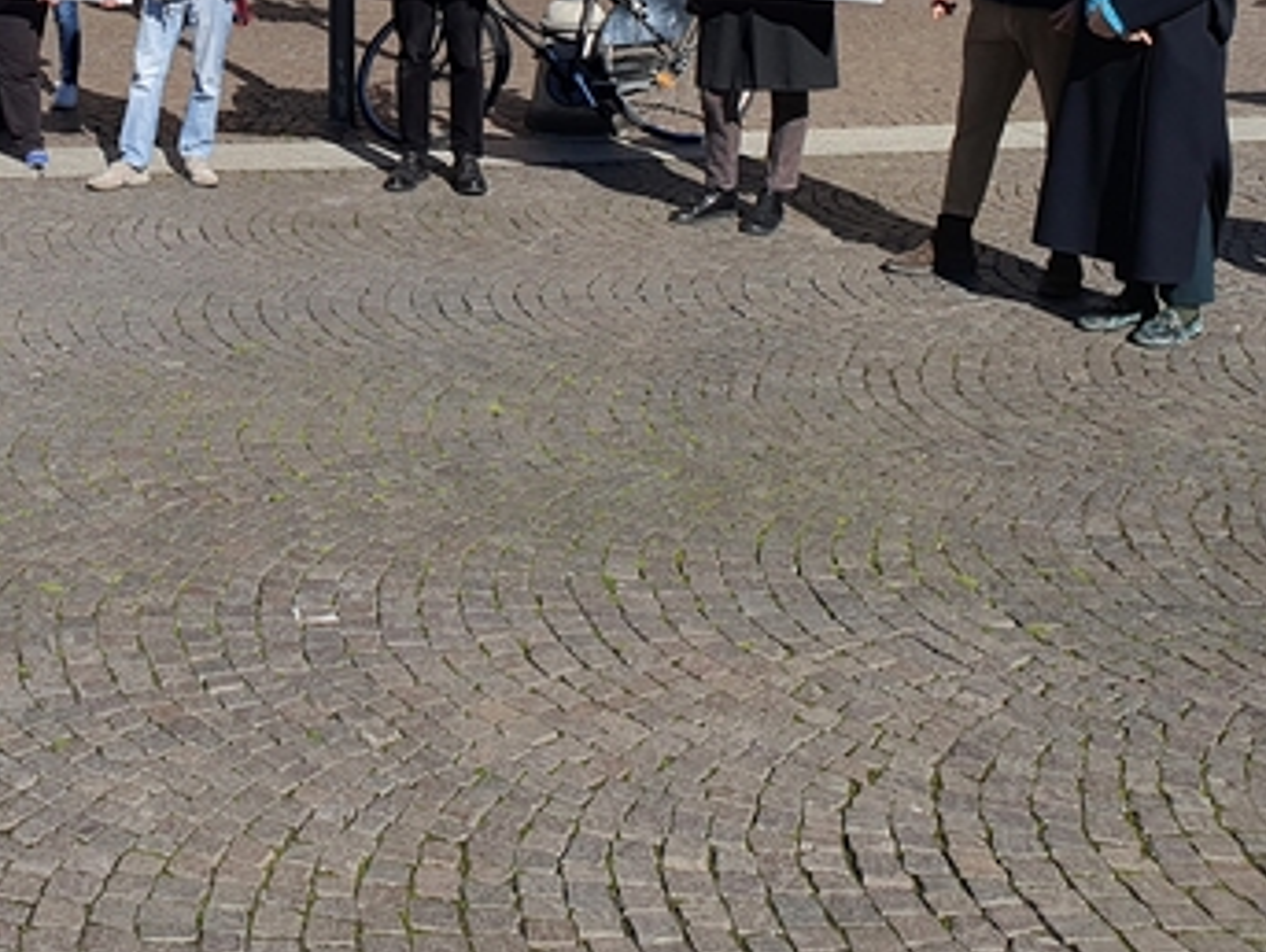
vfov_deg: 26.2
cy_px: 17
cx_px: 78
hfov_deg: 33.8
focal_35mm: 53
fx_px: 1940
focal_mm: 4.3
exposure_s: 1/2488
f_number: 2.4
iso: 50
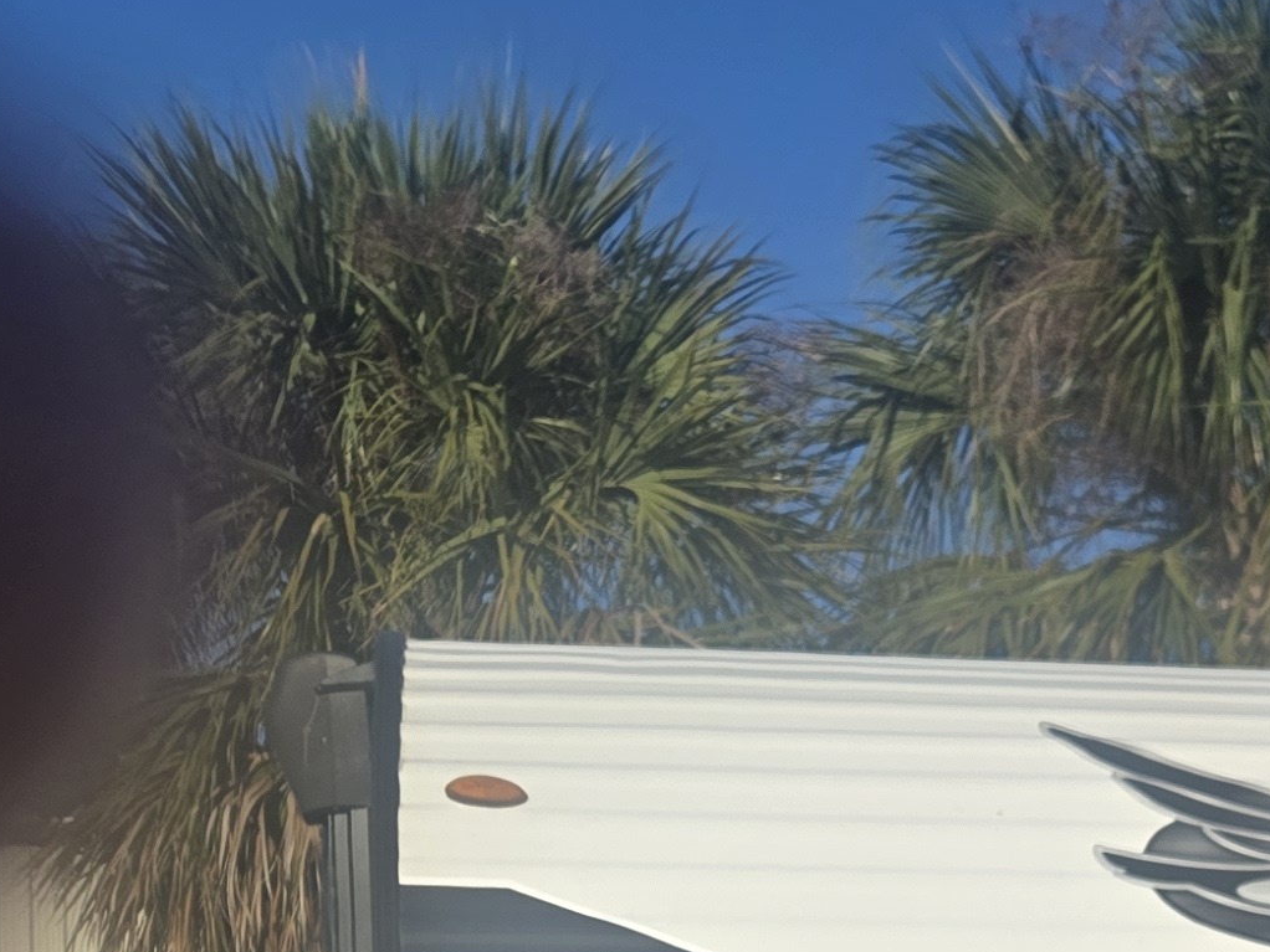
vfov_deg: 14.8
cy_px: 1591
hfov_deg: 21.3
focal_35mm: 90
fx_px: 3303
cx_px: 1156
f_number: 1.8
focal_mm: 5.4
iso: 25
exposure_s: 1/3050
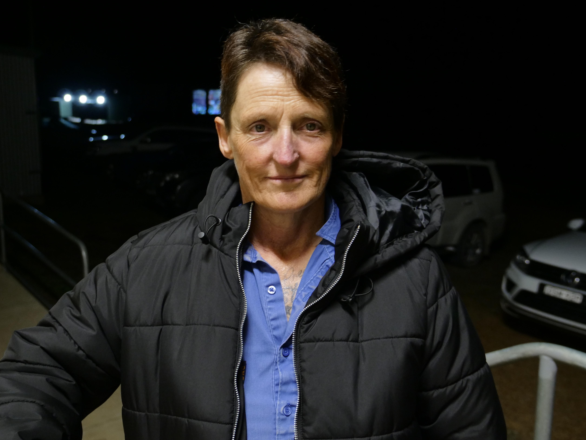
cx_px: 280
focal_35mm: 37
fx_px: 626
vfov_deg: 38.6
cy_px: 206
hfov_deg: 50.1
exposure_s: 1/8
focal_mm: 16
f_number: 2.8
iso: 800
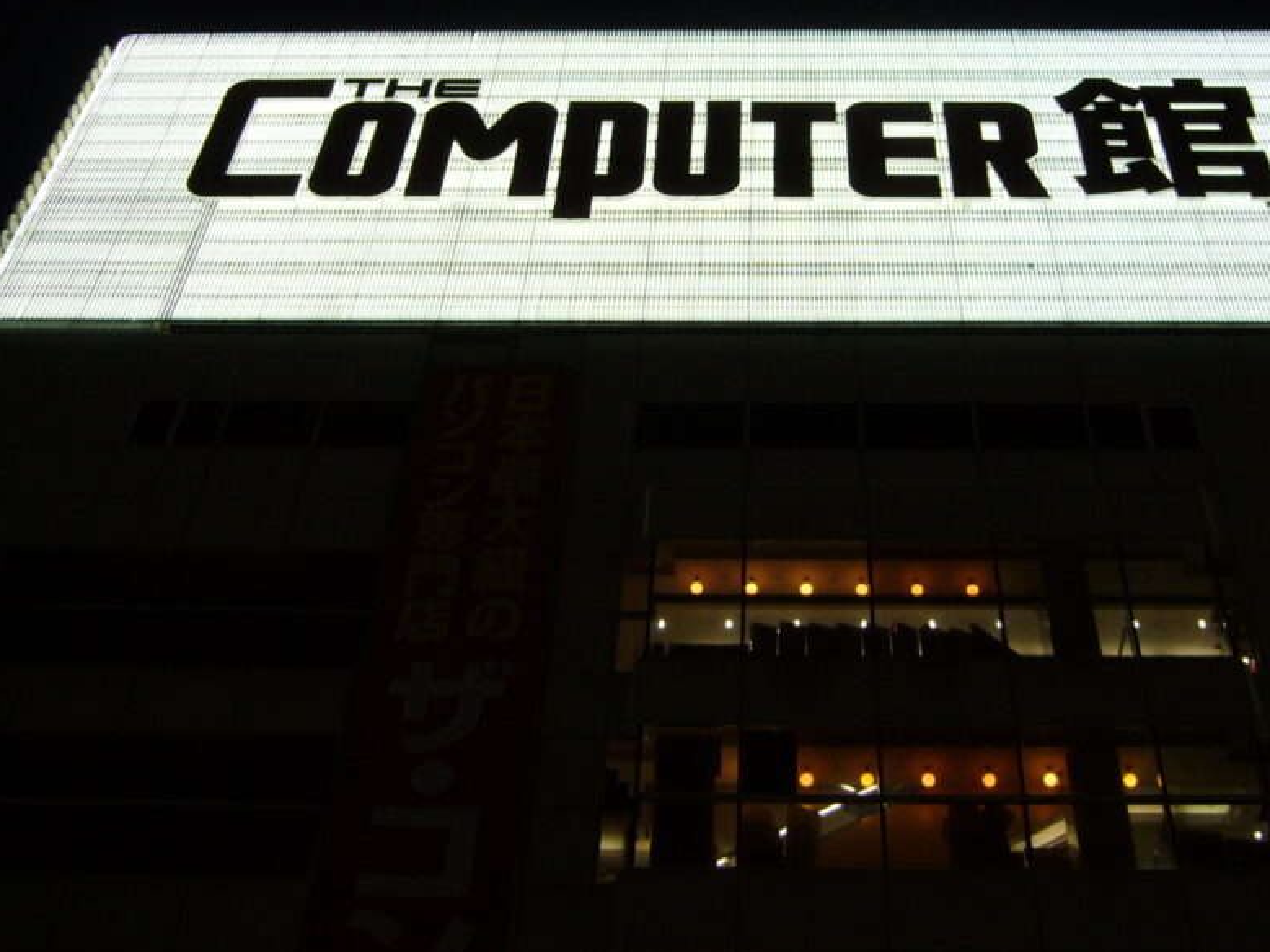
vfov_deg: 31.3
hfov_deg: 41.2
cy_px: 336
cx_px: 724
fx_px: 1687
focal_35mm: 46
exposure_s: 1/40
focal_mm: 5.8
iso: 100
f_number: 2.8
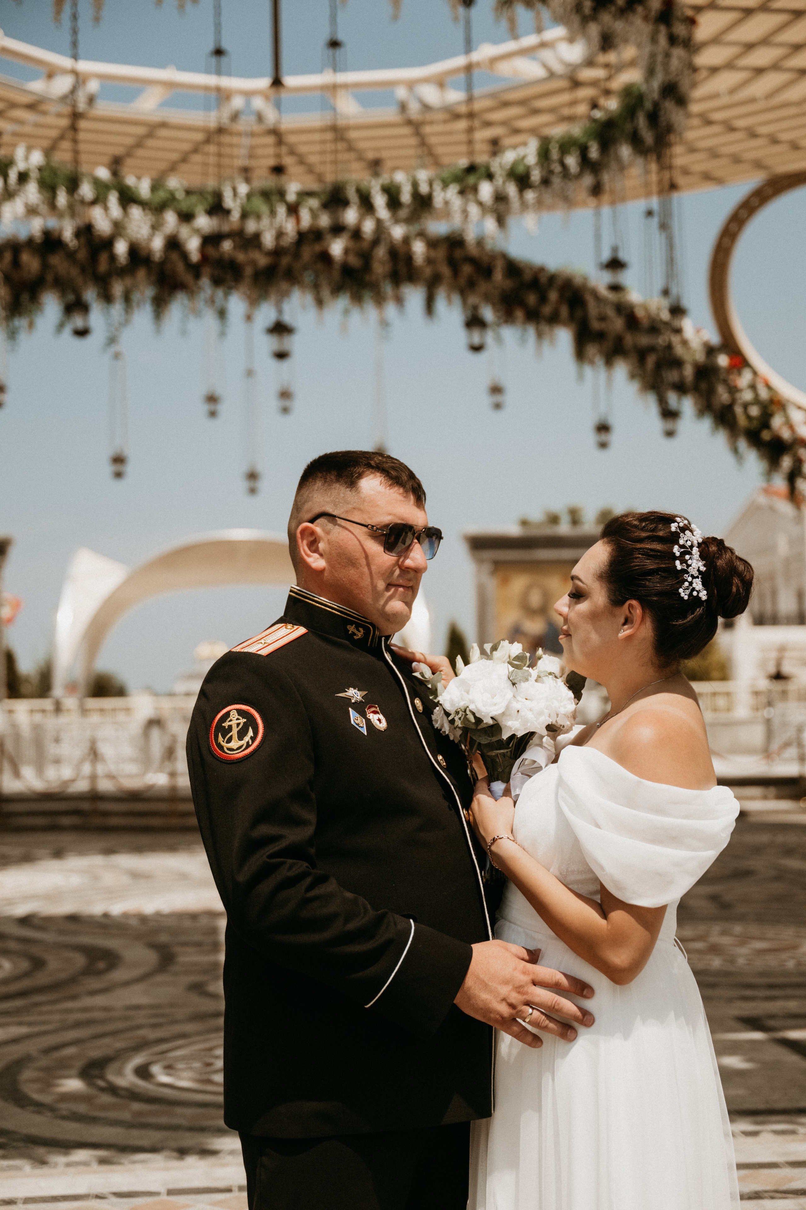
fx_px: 1780
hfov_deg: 25.5
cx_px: 403
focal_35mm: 53
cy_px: 605
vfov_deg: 37.5
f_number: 2.8
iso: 500
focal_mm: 53
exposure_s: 1/1000
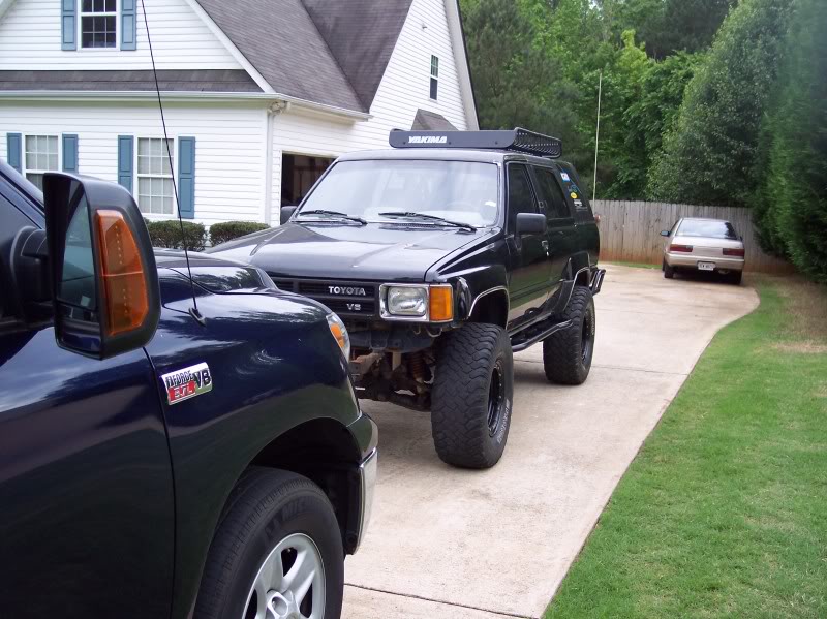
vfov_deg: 37.7
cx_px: 414
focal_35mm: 38
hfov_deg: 49.0
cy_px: 310
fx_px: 907
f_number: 2.8
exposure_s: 1/350
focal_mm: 8
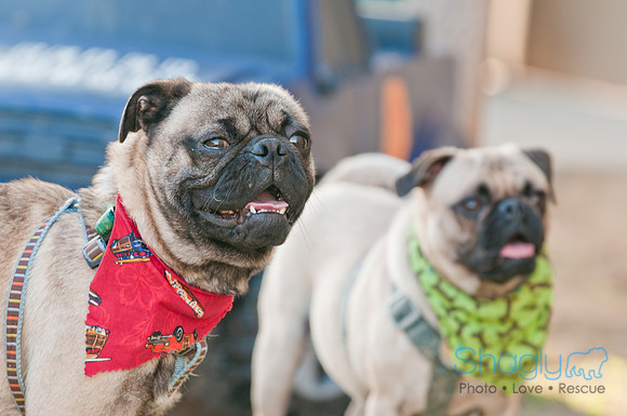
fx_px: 4305
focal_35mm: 248
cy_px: 208
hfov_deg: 8.3
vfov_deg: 5.5
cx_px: 314
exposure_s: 1/125
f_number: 5
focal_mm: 165
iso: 250
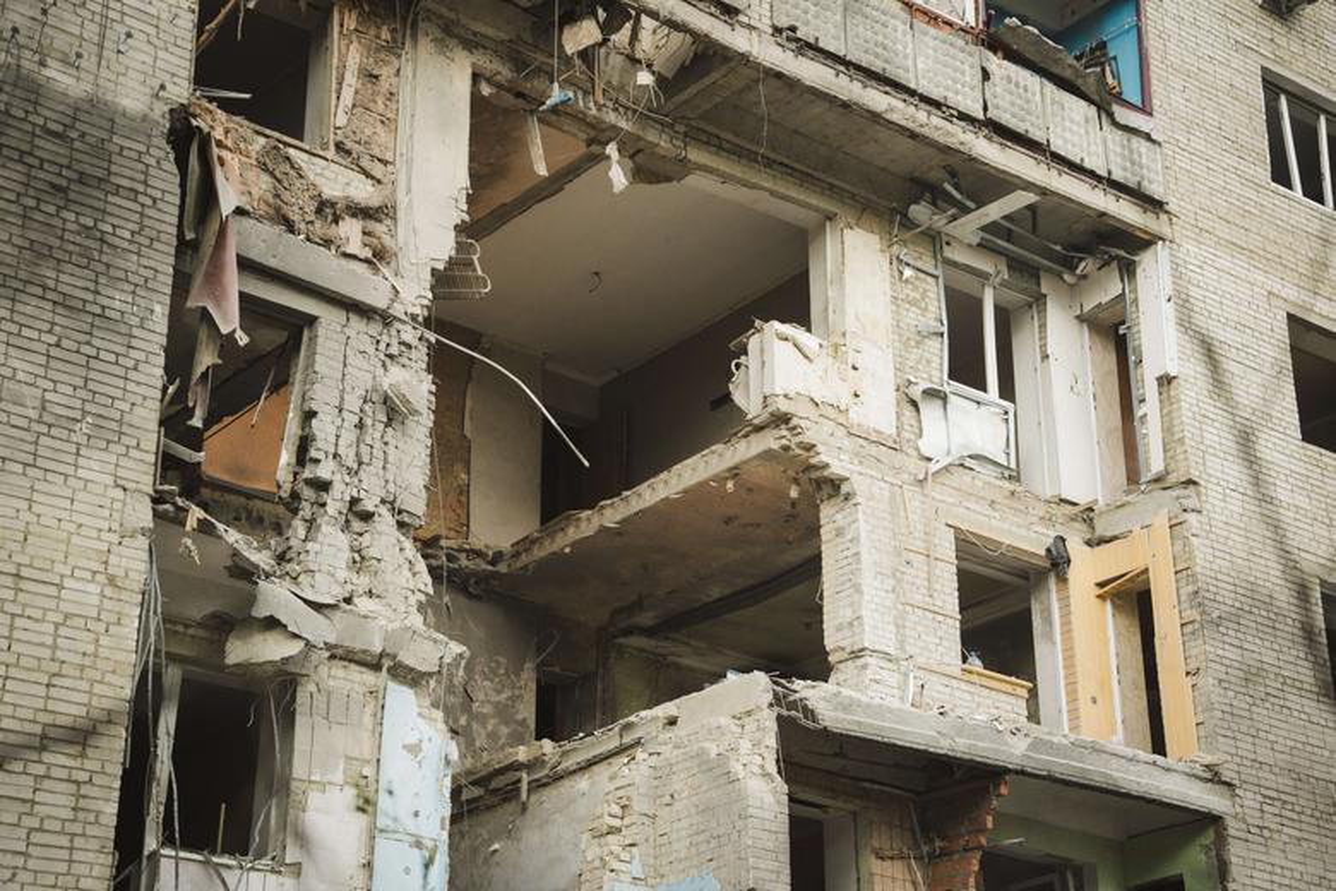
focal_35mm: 63
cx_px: 668
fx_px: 2334
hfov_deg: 31.9
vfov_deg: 21.6
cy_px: 446
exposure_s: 1/1600
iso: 800
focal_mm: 62.9
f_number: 2.8
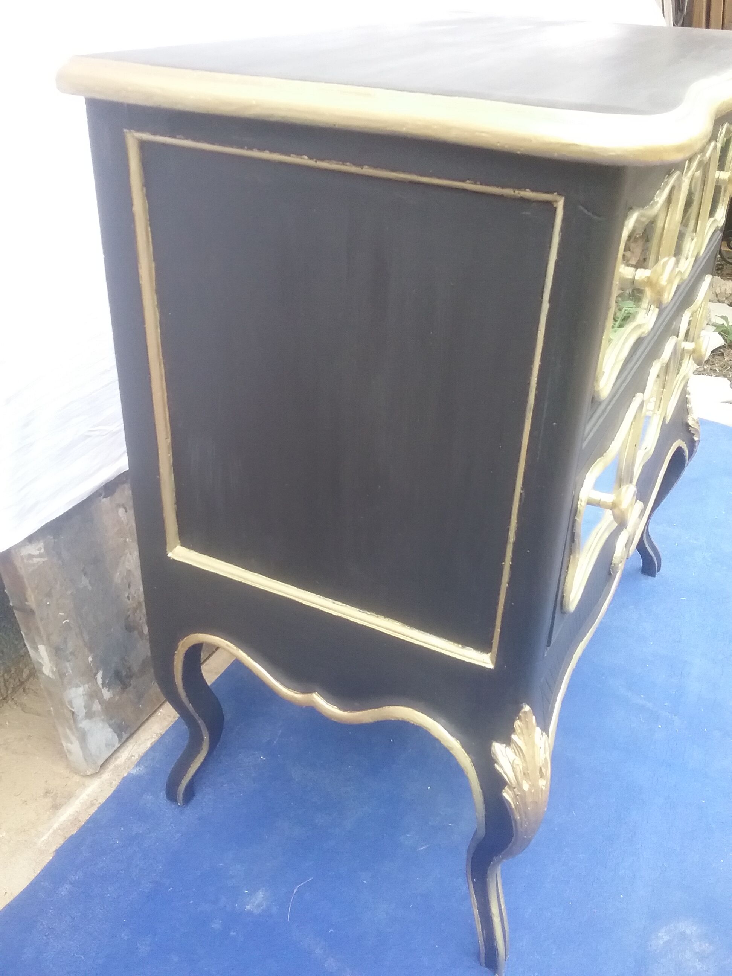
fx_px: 874
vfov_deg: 58.4
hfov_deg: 45.4
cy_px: 488
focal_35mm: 31
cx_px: 366
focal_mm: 3.3
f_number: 2.2
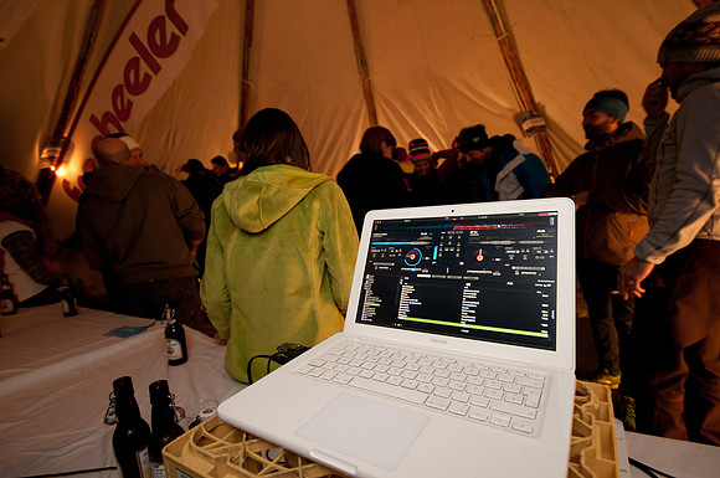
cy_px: 239
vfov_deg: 71.9
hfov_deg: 95.1
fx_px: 330
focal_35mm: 16
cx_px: 360
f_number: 3.5
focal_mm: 11
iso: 800
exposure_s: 1/20
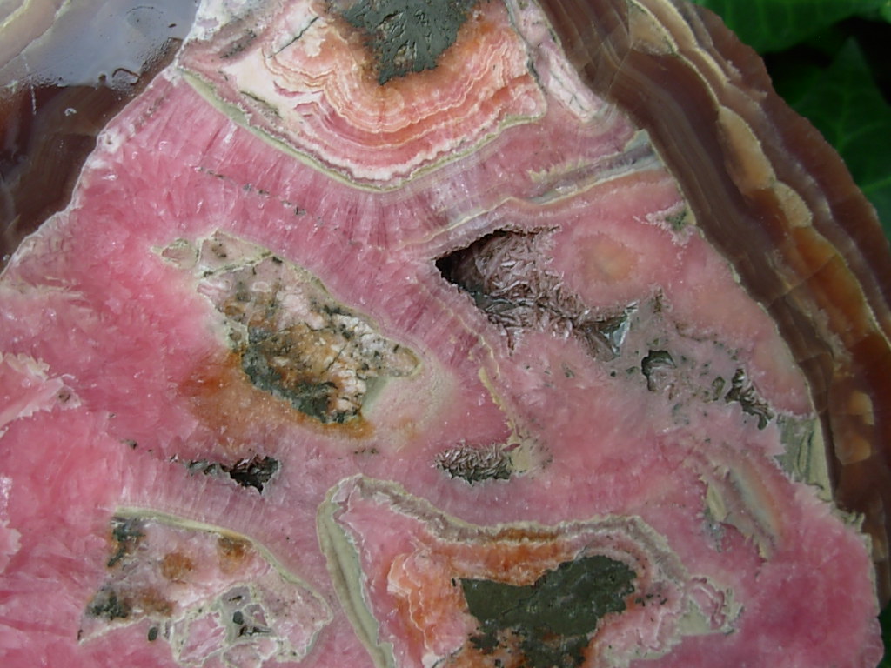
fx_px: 978
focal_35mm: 38
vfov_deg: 37.7
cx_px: 446
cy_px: 334
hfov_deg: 49.0
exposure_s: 1/80.6
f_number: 2.9
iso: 50
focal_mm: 6.3
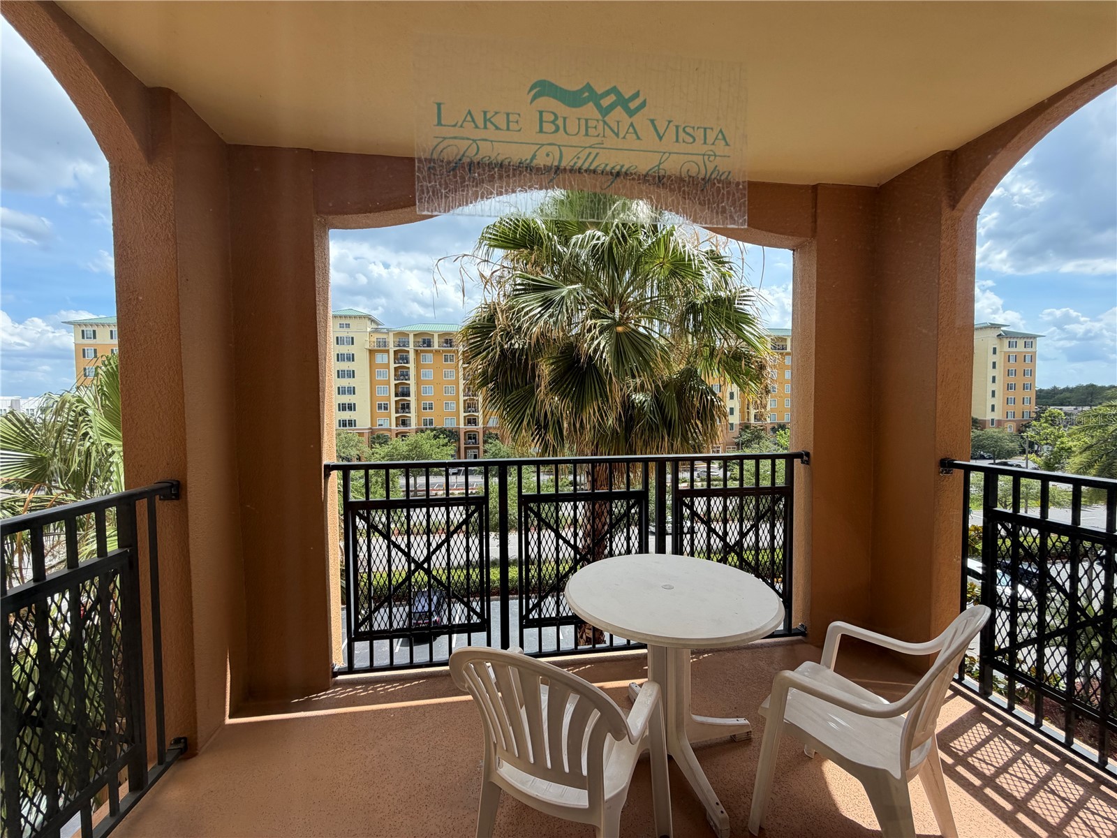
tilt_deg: -1.6
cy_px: 419
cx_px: 558
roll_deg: +1.3
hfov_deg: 102.1
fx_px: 452
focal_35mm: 14
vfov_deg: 85.7
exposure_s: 1/502
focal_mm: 2.22
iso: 40
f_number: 2.2
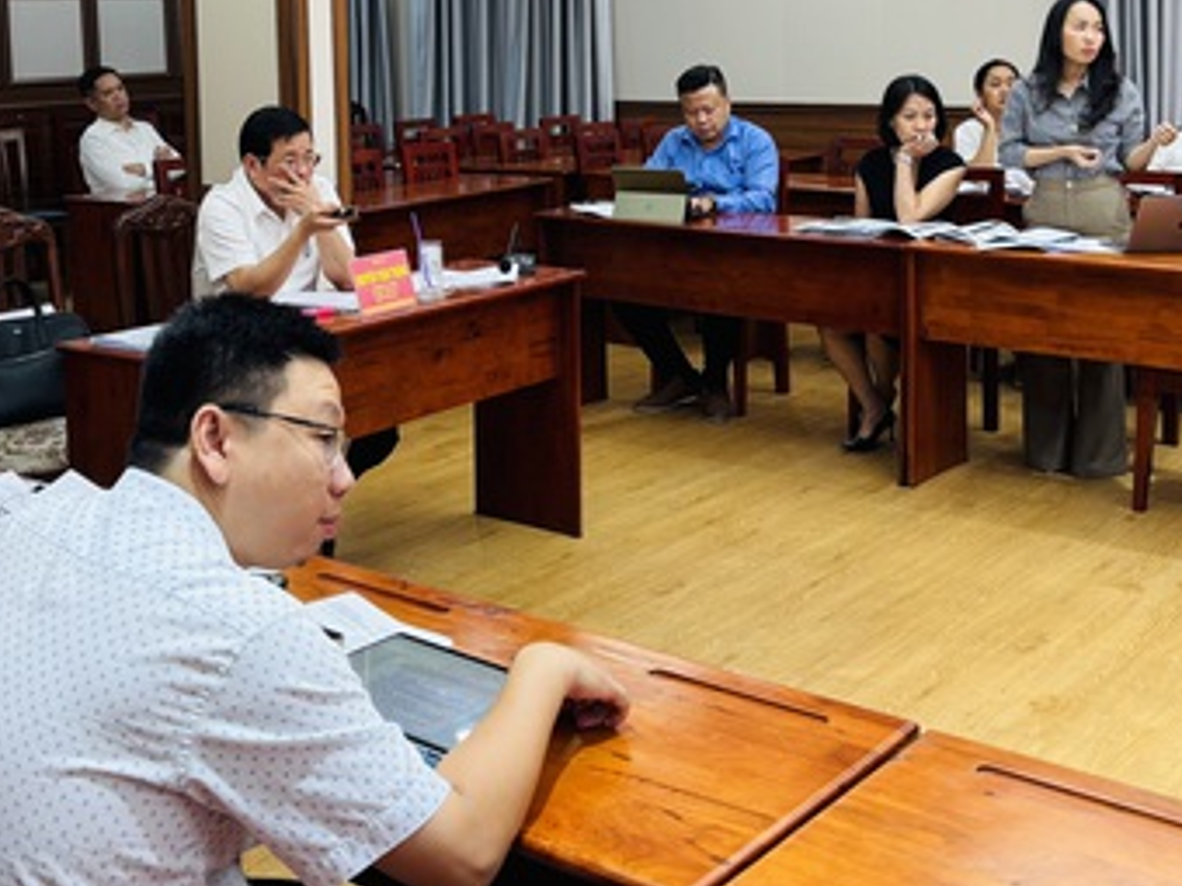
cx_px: 556
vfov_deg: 28.9
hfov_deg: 38.9
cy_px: 156
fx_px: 1673
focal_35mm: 49
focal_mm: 5.96
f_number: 1.6
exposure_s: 1/50
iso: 100
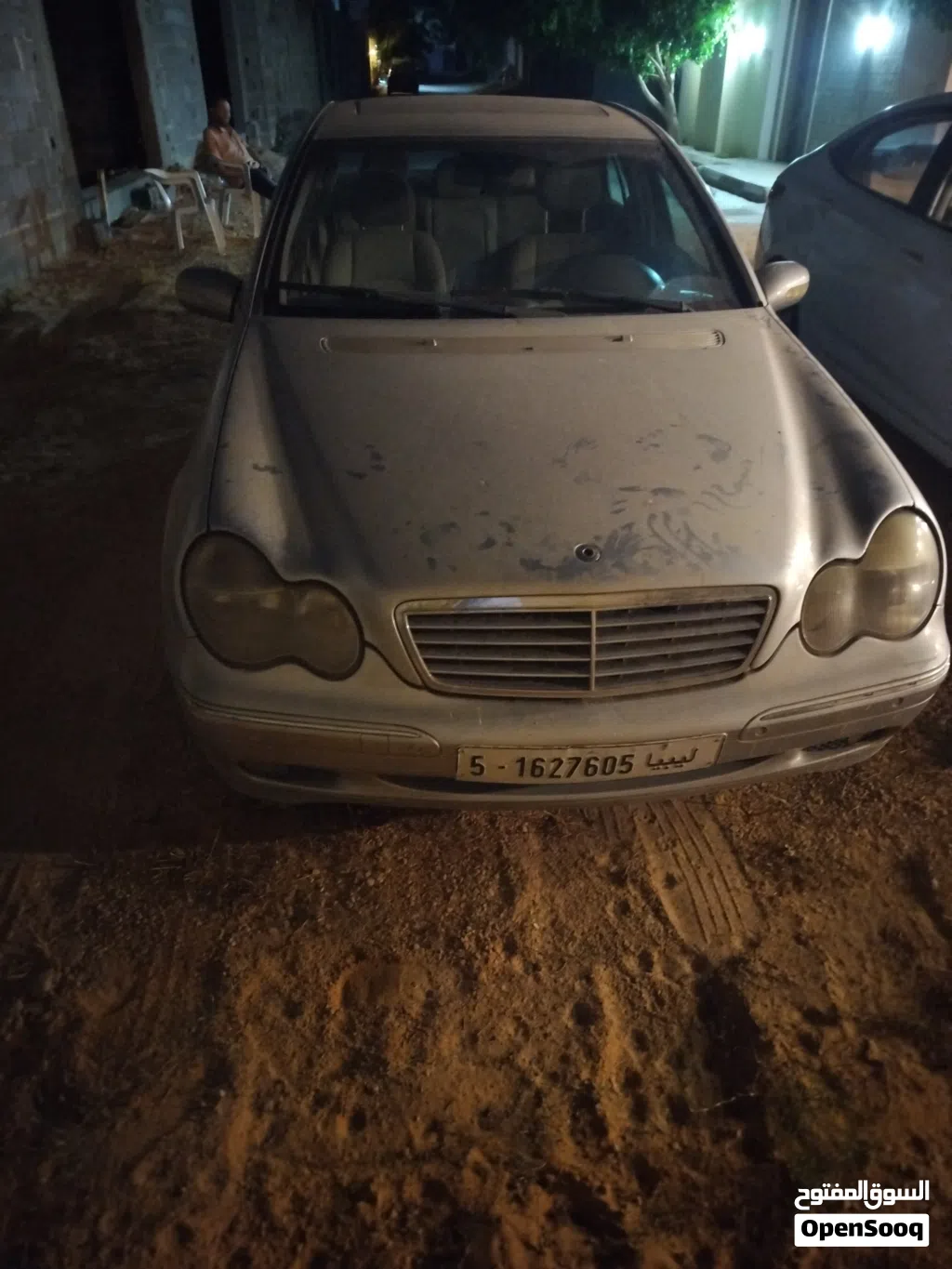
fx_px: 880
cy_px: 634
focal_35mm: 24
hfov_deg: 56.8
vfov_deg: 71.6
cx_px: 476
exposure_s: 1/10
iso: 5000
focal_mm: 5.31
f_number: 1.7
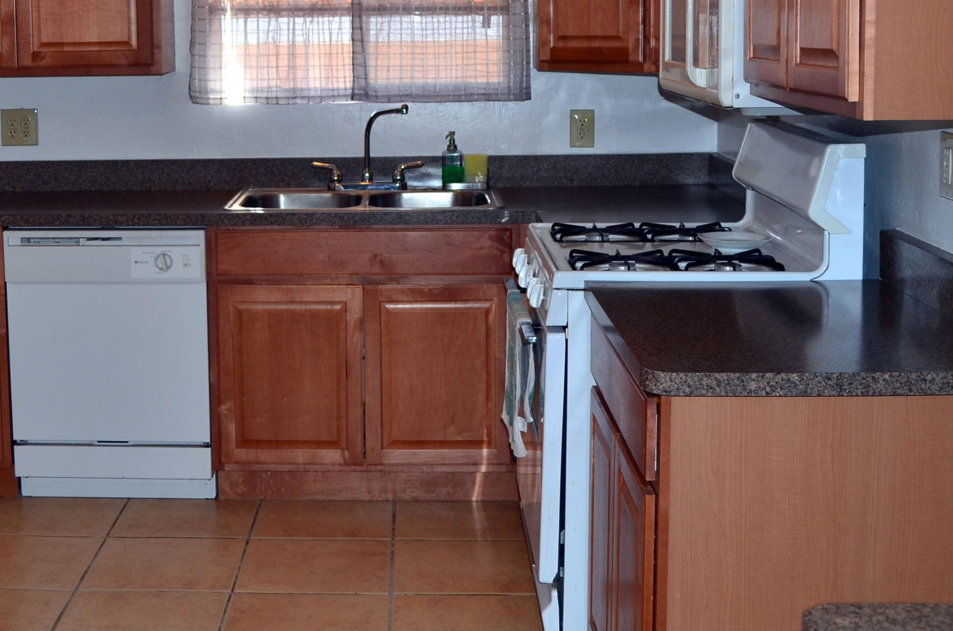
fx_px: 1427
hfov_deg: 36.3
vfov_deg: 24.7
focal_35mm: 54
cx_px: 278
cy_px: 153
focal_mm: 18
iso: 125
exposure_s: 1/100
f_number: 3.5
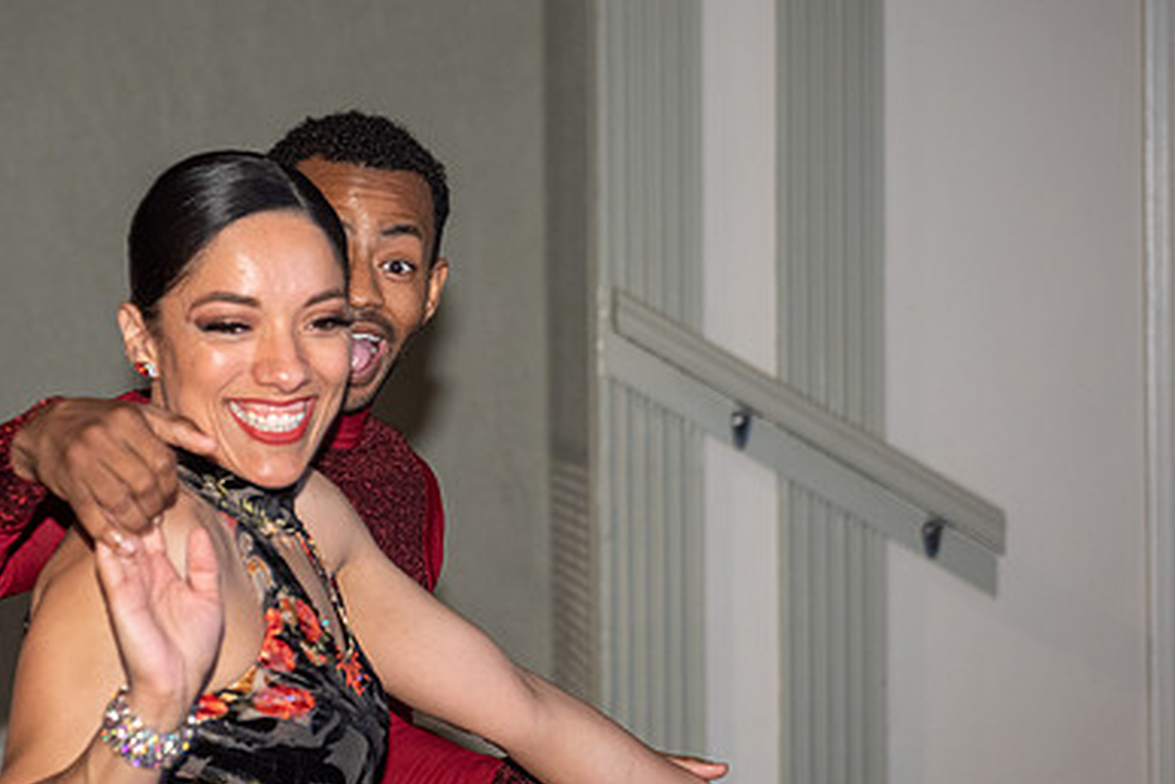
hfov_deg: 19.4
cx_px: 395
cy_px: 387
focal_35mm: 105
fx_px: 3427
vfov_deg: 13.0
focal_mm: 70
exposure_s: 1/60
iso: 800
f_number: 4
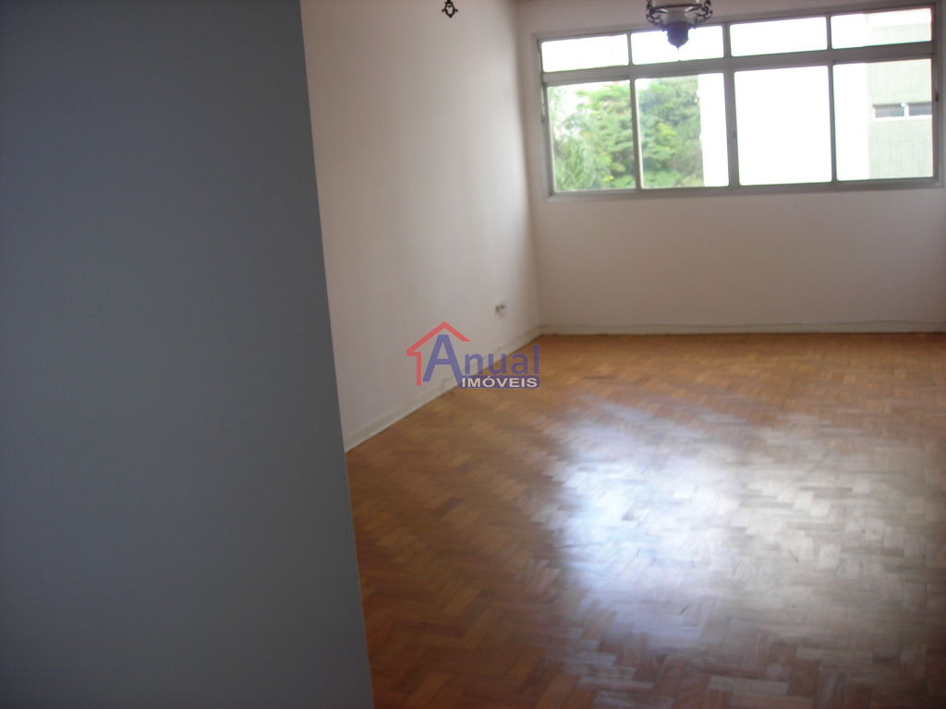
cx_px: 473
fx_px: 1038
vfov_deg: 37.7
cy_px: 354
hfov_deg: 49.0
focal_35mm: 38
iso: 50
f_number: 3.2
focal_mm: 6.3
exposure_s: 1/30
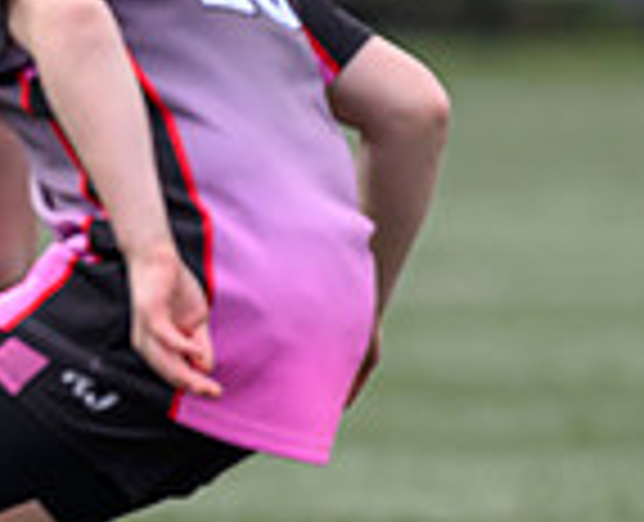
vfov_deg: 0.8
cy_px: 3
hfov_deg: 1.0
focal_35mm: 1892
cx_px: -864
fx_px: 36259
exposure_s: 1/2500
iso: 500
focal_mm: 400
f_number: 3.5
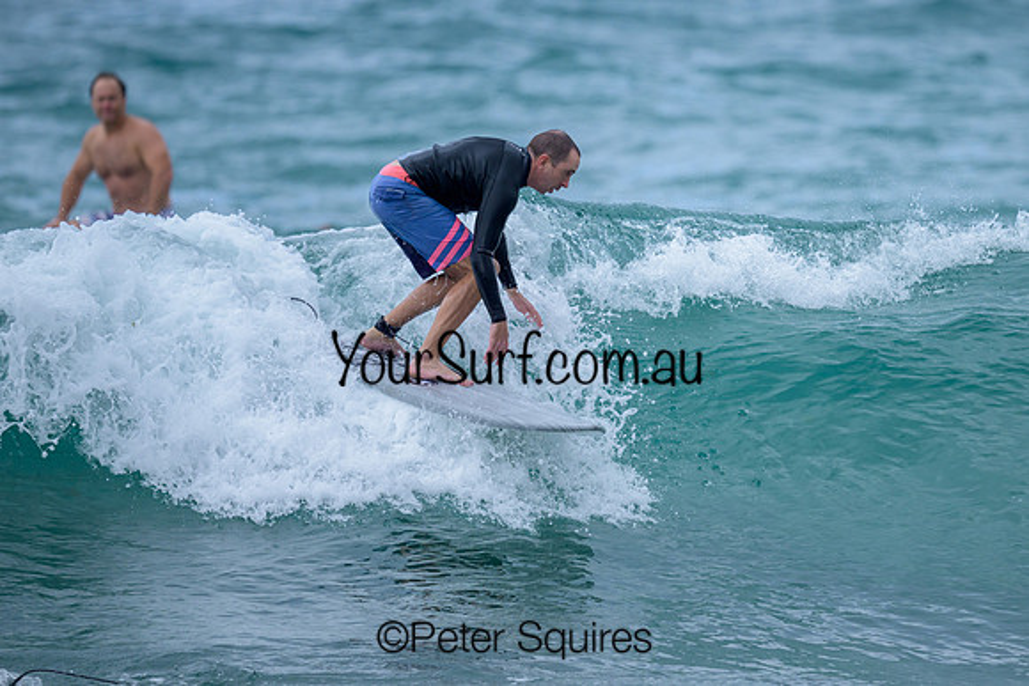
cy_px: 280
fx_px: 27079
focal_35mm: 947
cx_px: 609
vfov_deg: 1.5
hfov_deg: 2.2
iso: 640
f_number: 6.3
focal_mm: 800
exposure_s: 1/2000
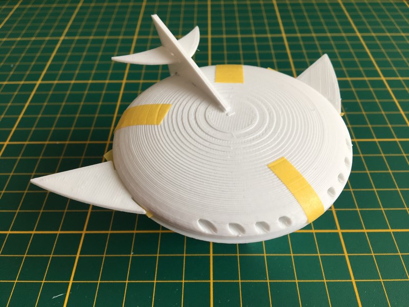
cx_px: 204
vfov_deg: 48.2
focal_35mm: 29
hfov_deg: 61.7
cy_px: 154
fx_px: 343
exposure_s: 1/100
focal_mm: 4.15
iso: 40
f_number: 2.2
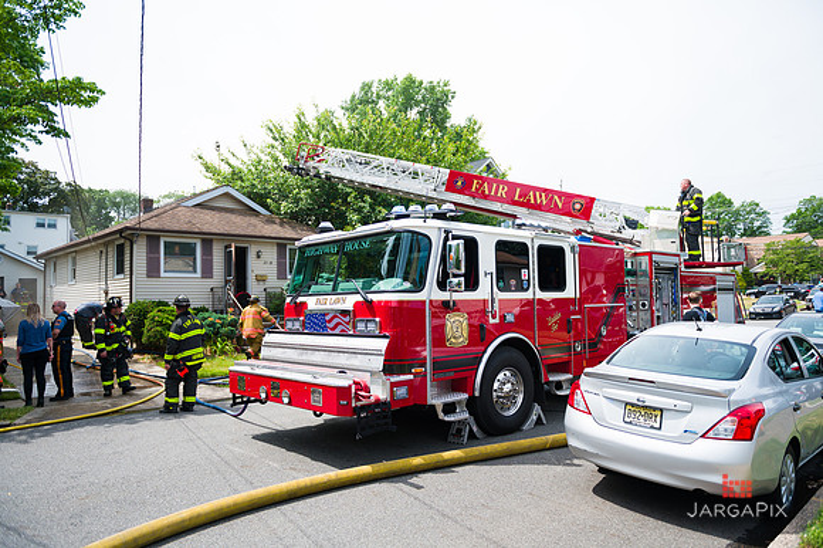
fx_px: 548
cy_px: 274
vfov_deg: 53.1
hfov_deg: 73.8
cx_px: 412
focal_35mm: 24
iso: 200
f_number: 3.2
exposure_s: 1/2000
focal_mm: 24
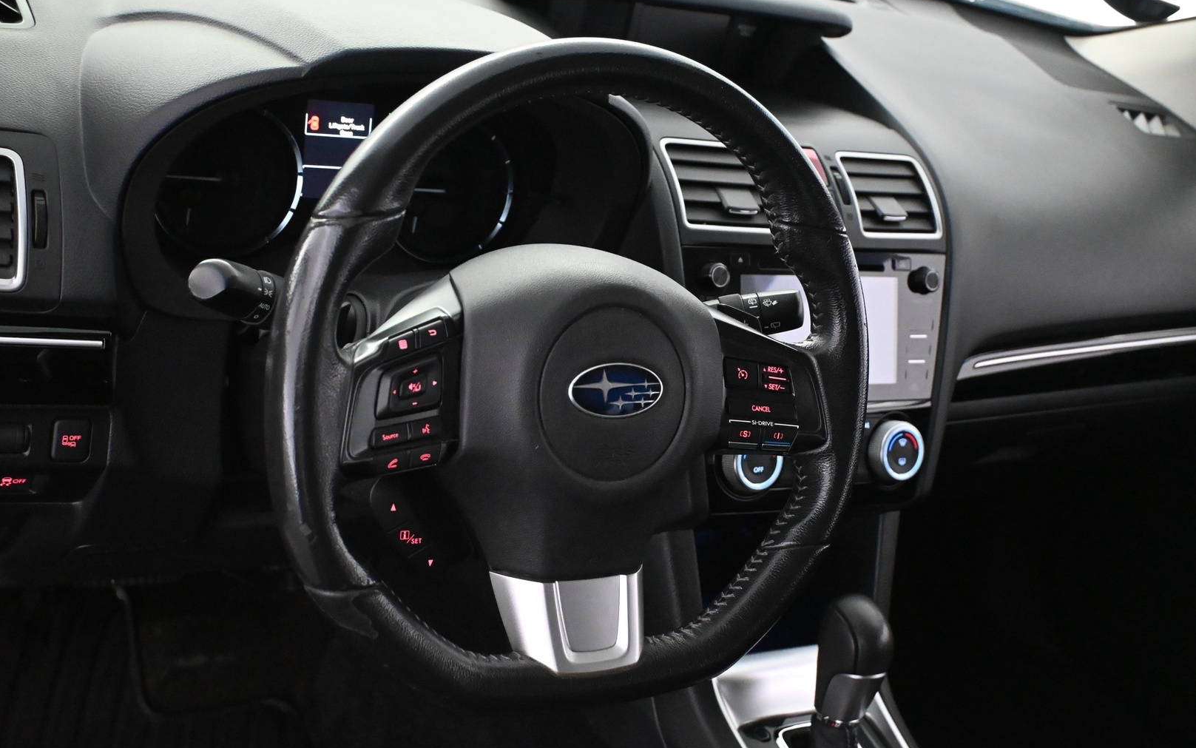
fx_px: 1622
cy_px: 368
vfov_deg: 26.0
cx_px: 598
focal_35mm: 50
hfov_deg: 40.5
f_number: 5
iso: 7200
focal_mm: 32.5
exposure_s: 1/60
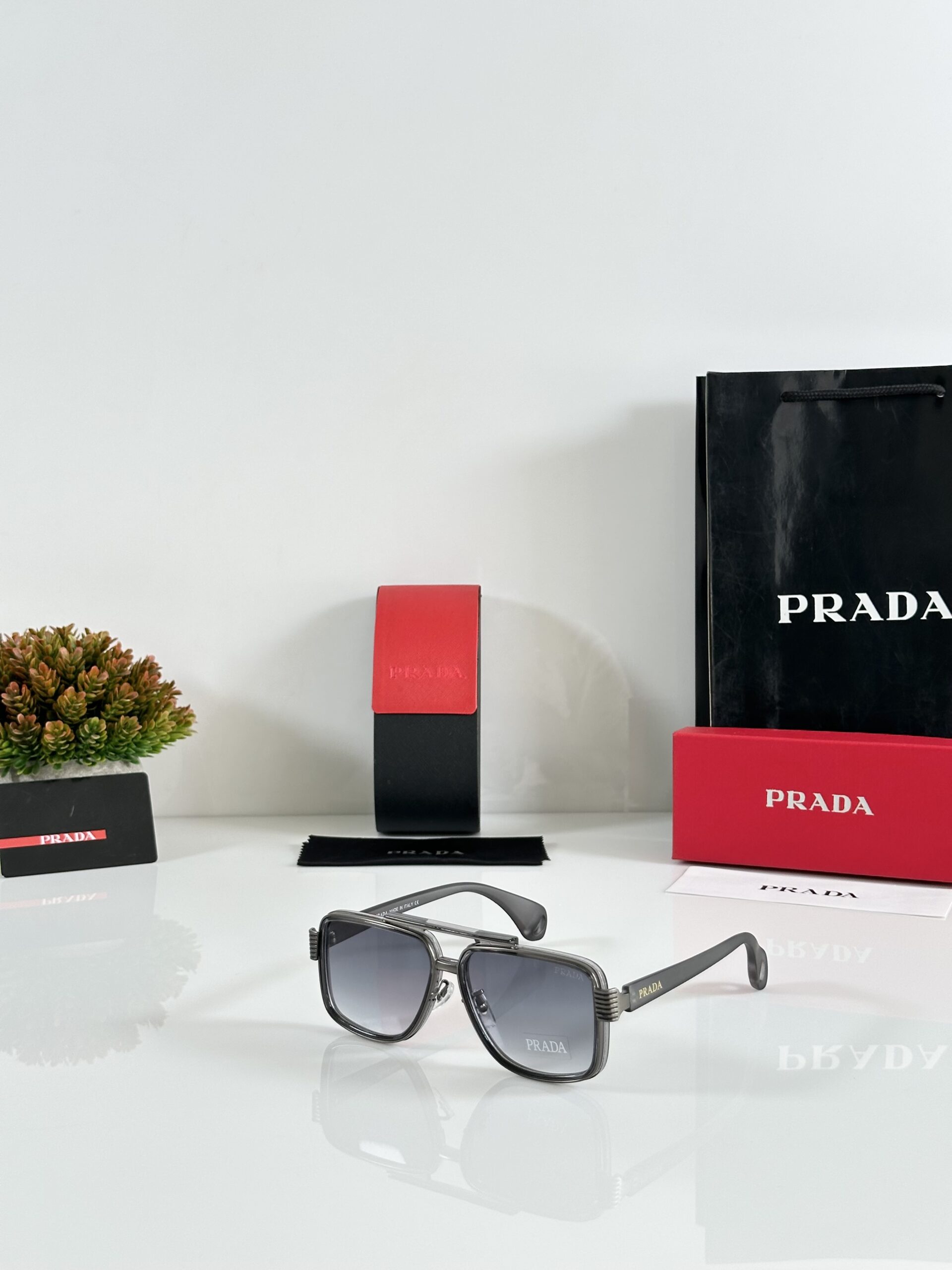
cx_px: 476
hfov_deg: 30.3
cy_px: 635
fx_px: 1760
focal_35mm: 48
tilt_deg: -7.1
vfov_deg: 39.7
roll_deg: +0.3
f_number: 1.78
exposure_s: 1/133
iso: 80
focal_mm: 6.86
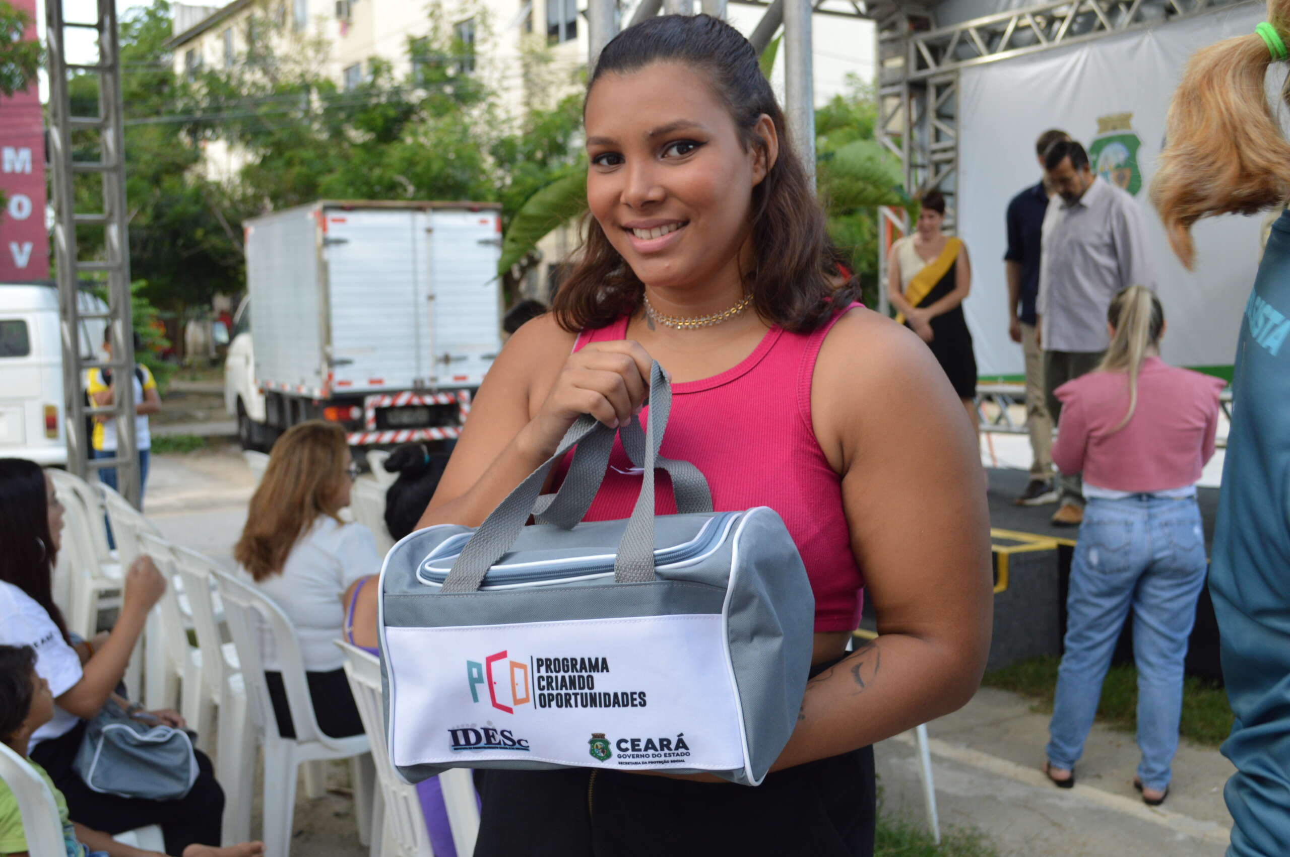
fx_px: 1396
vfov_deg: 34.1
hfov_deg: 49.6
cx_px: 645
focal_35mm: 39
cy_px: 428
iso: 400
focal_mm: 26
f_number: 5
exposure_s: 1/100
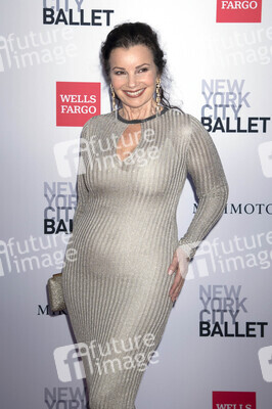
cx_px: 136
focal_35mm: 62
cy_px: 204
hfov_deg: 21.9
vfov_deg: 32.4
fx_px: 704
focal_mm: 62
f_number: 8
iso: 640
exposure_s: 1/200
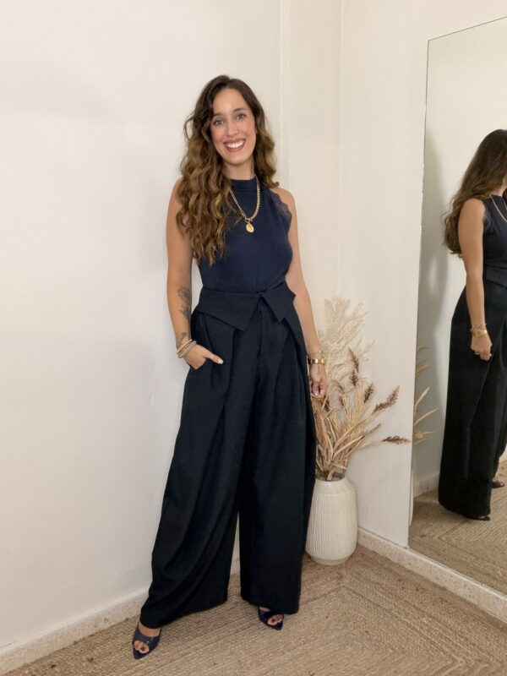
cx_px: 254
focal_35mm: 30
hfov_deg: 46.8
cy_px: 338
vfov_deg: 60.0
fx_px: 586
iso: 160
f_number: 1.9
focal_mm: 2.71
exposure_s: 1/60
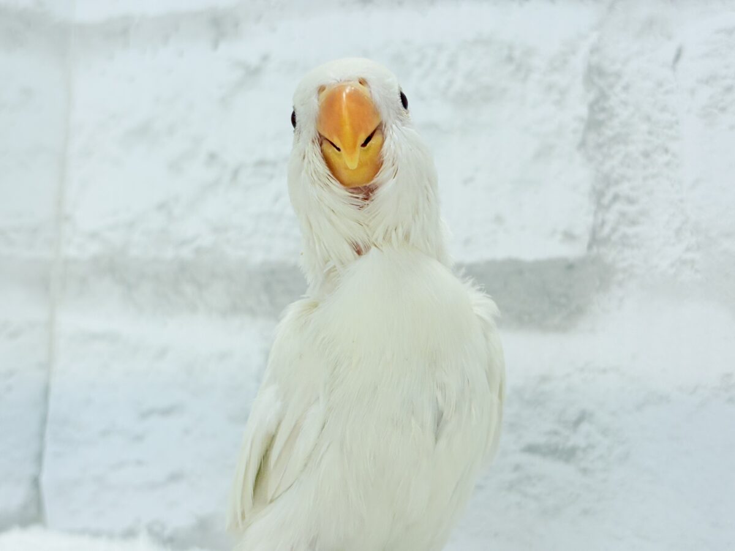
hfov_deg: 36.8
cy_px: 276
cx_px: 368
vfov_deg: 28.0
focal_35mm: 52
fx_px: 1104
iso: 50
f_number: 1.6
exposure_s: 1/100
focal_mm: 5.96
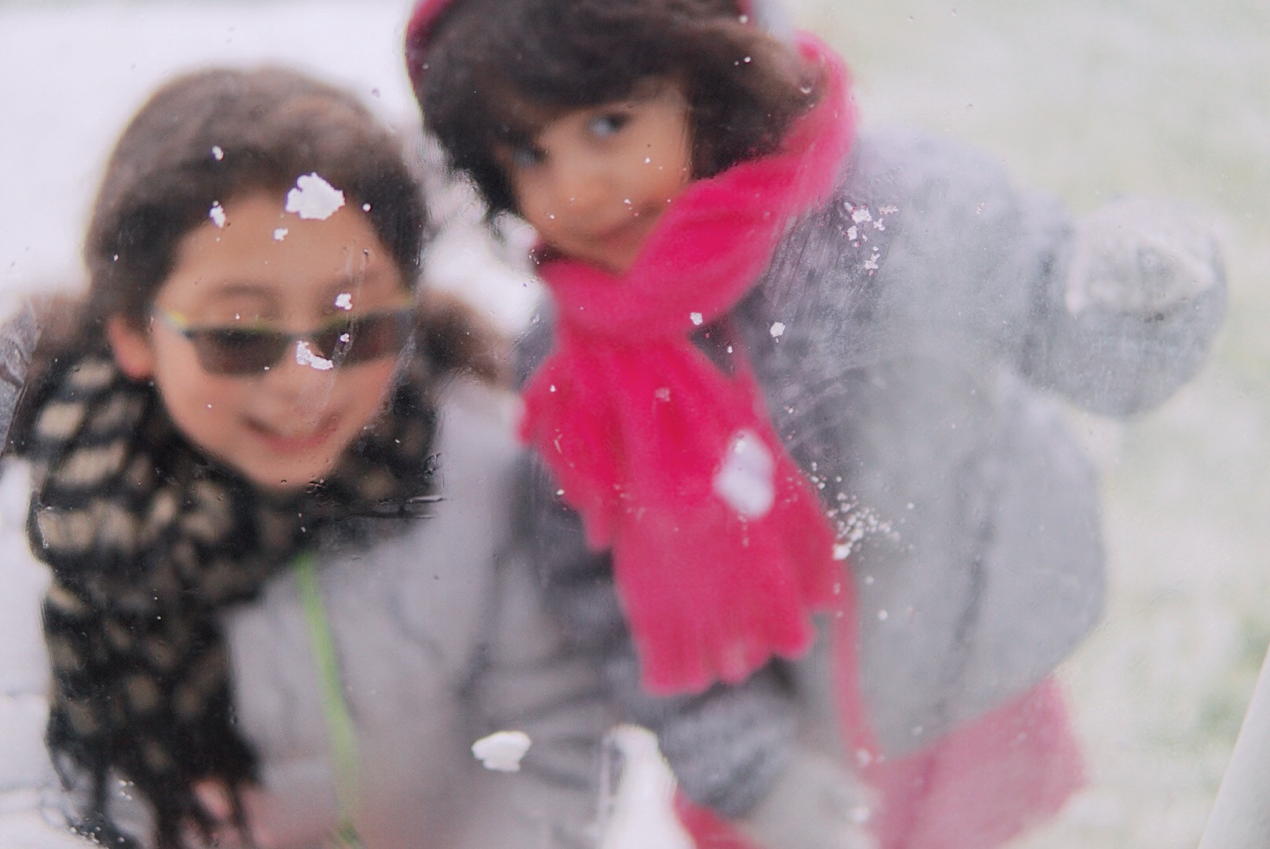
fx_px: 1589
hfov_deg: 43.6
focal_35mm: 45
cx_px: 635
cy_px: 424
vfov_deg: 29.9
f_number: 1.4
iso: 320
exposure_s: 1/1000
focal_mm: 30
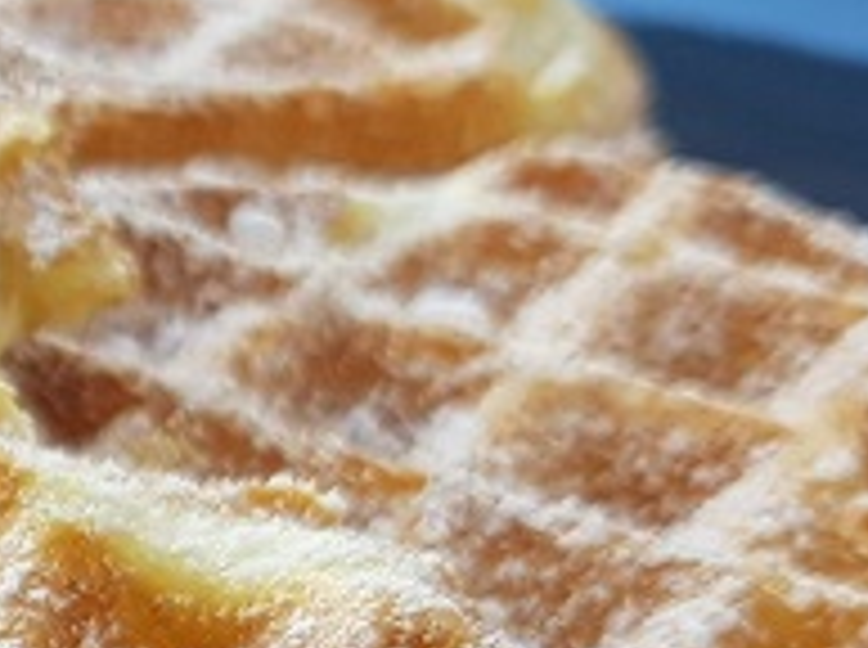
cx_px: -697
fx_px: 2703
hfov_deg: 15.6
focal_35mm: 108
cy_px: 878
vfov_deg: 13.1
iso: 50
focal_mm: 4.2
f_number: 1.7
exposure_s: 1/100
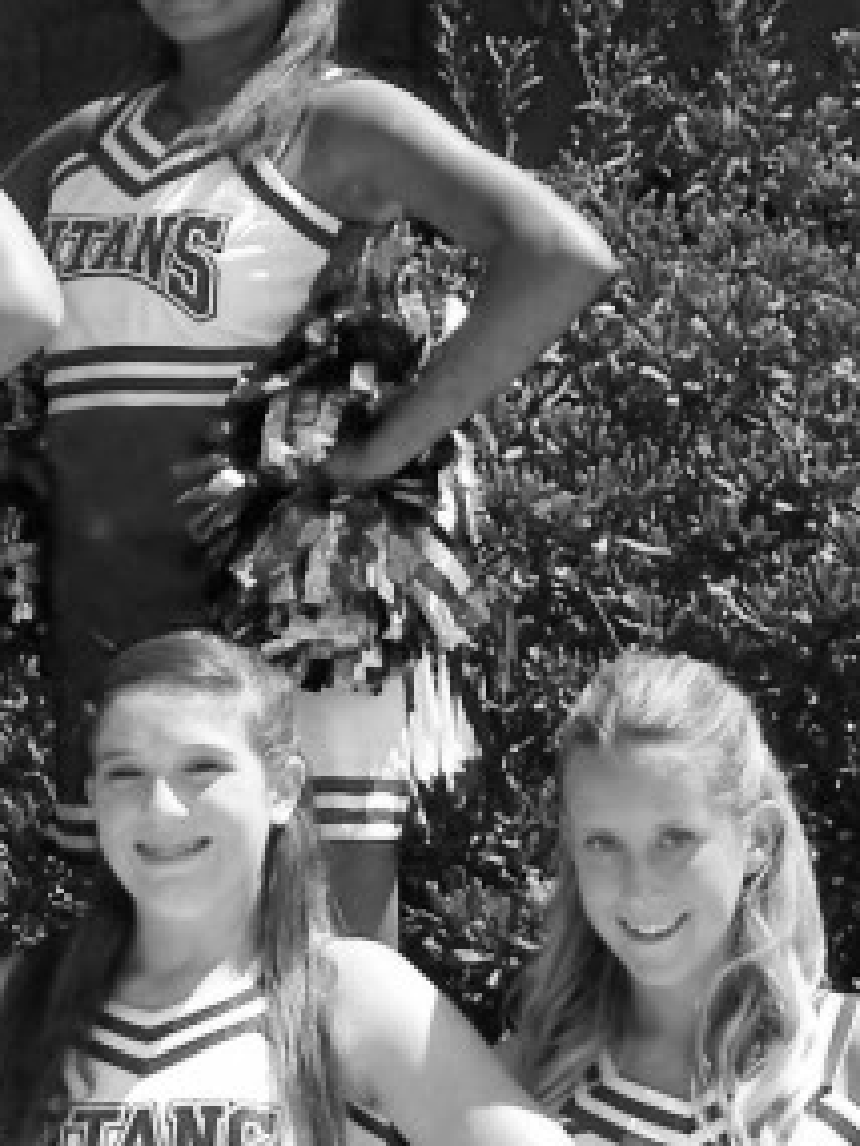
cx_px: -764
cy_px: 732
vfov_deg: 11.7
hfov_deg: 8.4
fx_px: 5594
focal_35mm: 169
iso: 80
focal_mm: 8.3
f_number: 7.8
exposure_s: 1/125
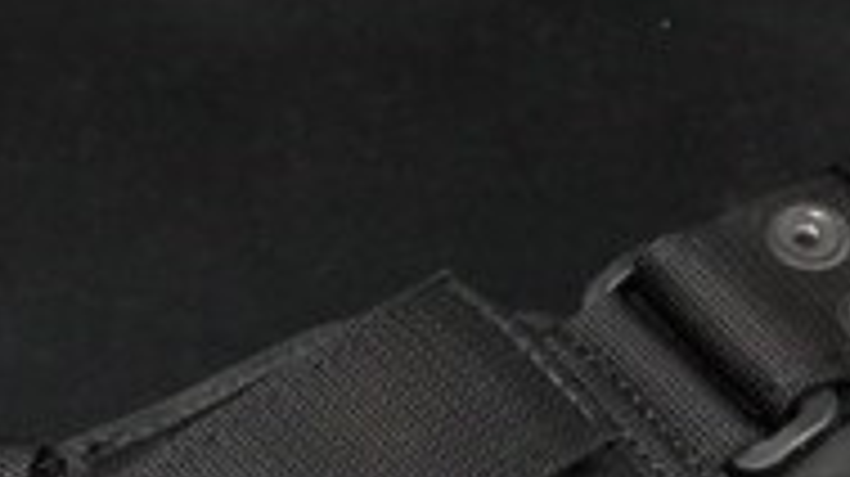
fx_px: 1914
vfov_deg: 12.5
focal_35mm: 85
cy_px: 940
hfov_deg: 23.7
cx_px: -49
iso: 1250
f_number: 8
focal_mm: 9
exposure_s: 1/30
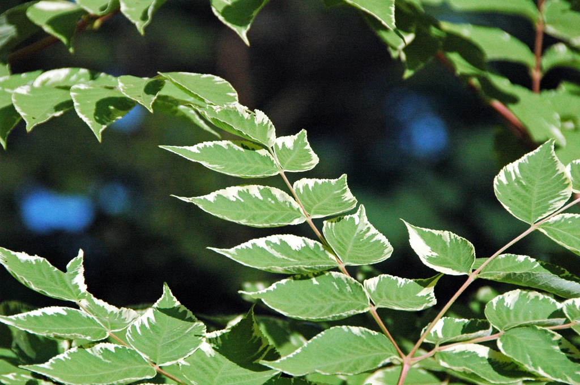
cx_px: 290
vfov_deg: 4.6
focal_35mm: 300
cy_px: 192
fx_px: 4829
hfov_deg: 6.9
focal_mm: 200
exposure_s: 1/800
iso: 1600
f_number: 8
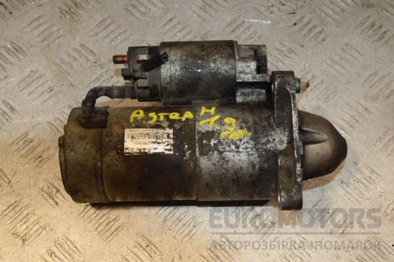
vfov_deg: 25.8
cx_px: 197
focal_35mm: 52
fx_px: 575
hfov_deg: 37.9
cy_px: 131
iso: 800
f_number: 8
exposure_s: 1/200
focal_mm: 35
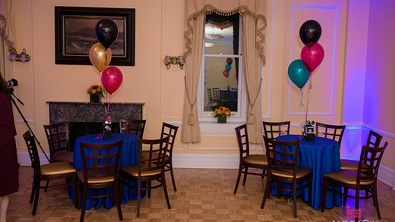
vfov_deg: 34.7
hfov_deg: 58.0
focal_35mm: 34
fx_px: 356
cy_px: 109
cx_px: 195
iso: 1600
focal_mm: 32
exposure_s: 1/125
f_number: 3.2
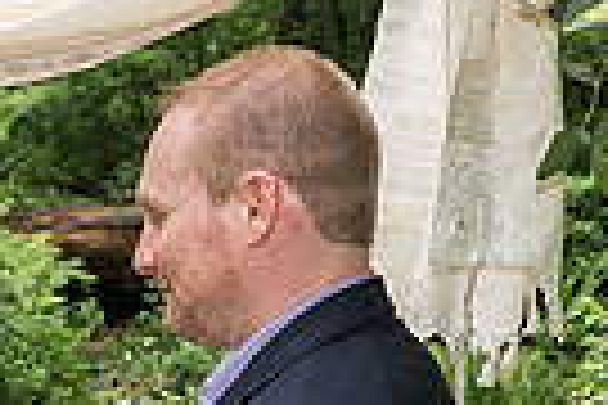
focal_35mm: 108
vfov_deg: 11.7
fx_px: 1824
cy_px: 724
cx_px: -102
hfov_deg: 18.1
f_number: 4.5
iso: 200
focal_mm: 24
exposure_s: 1/160
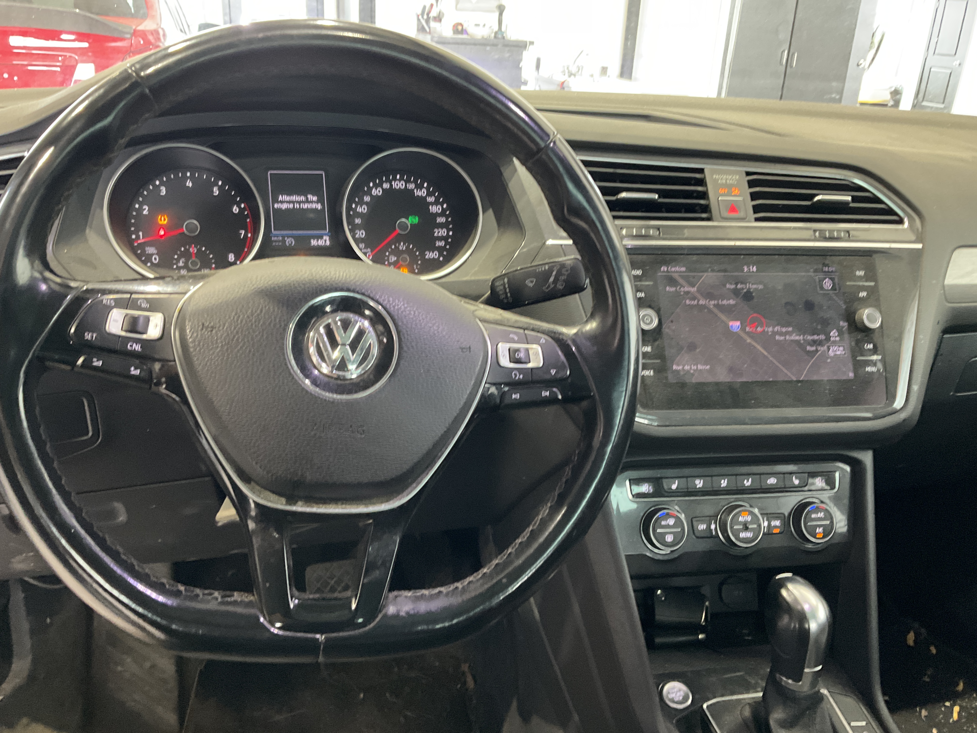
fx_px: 818
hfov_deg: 61.7
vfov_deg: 48.2
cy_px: 366
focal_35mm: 29
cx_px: 488
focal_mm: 3
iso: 250
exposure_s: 1/33
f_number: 1.8
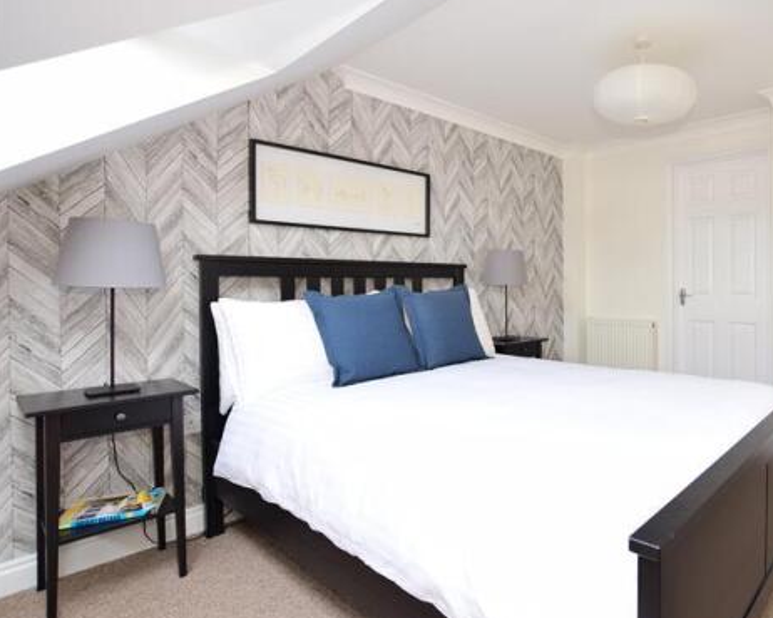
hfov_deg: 76.7
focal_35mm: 20
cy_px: 286
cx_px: 540
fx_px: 457
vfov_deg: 68.0
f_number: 5.6
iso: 400
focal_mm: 10
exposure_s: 1/20
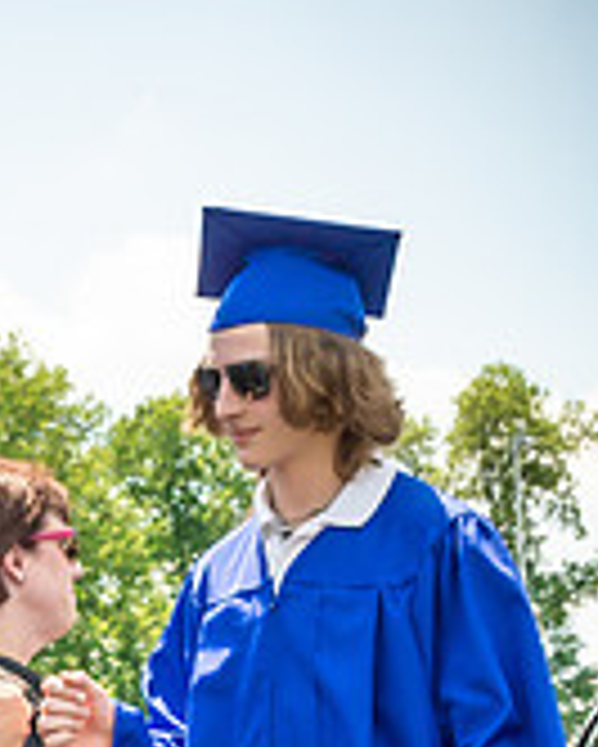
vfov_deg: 12.1
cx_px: 7
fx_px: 3448
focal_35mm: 156
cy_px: 894
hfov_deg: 9.8
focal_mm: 24
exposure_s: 1/800
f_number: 7.1
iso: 200
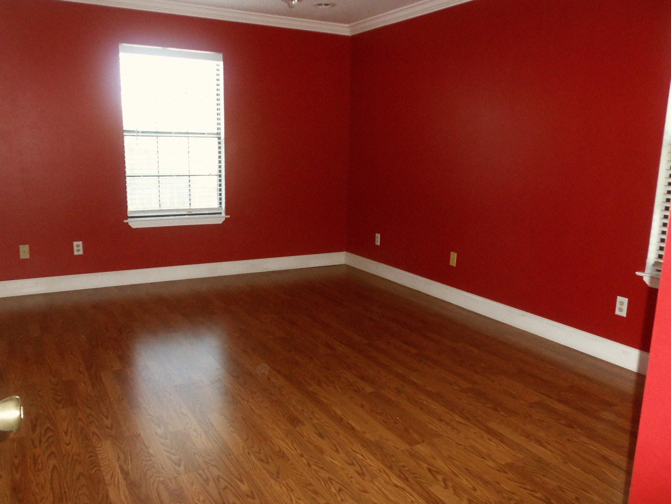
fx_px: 543
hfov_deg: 63.4
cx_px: 336
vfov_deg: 49.7
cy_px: 252
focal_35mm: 28
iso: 320
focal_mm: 5.1
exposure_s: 1/60
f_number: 3.3
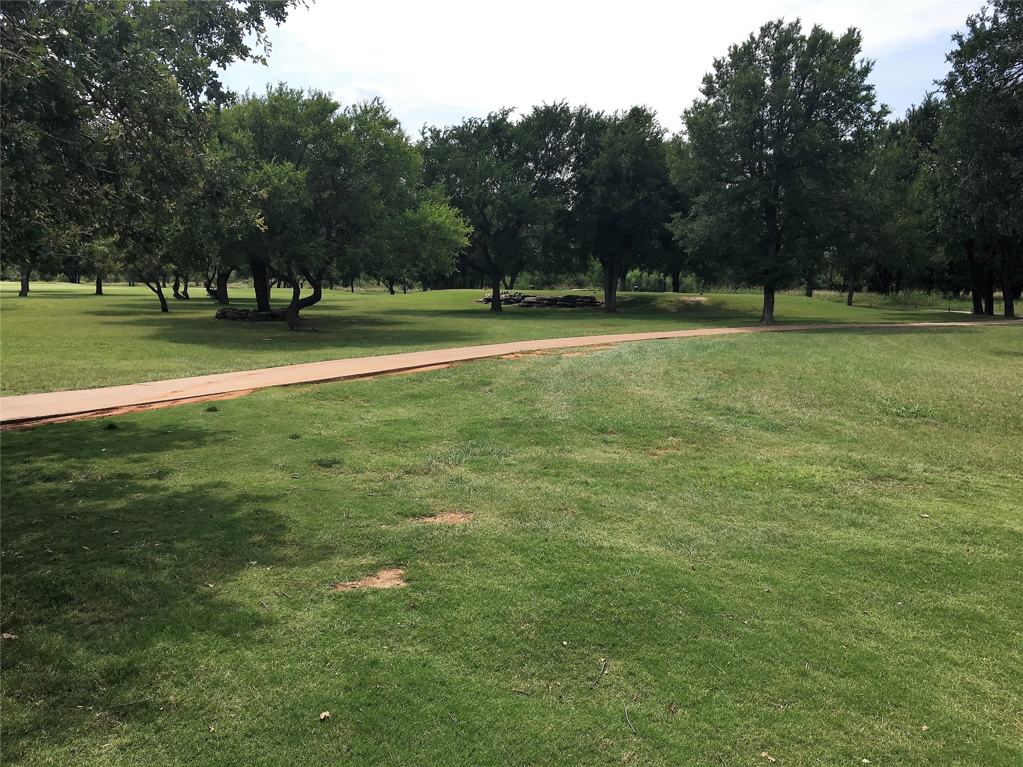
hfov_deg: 61.7
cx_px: 512
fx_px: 857
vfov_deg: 48.2
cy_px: 384
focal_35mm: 29
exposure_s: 1/1115
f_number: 2.2
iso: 25
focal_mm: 4.15
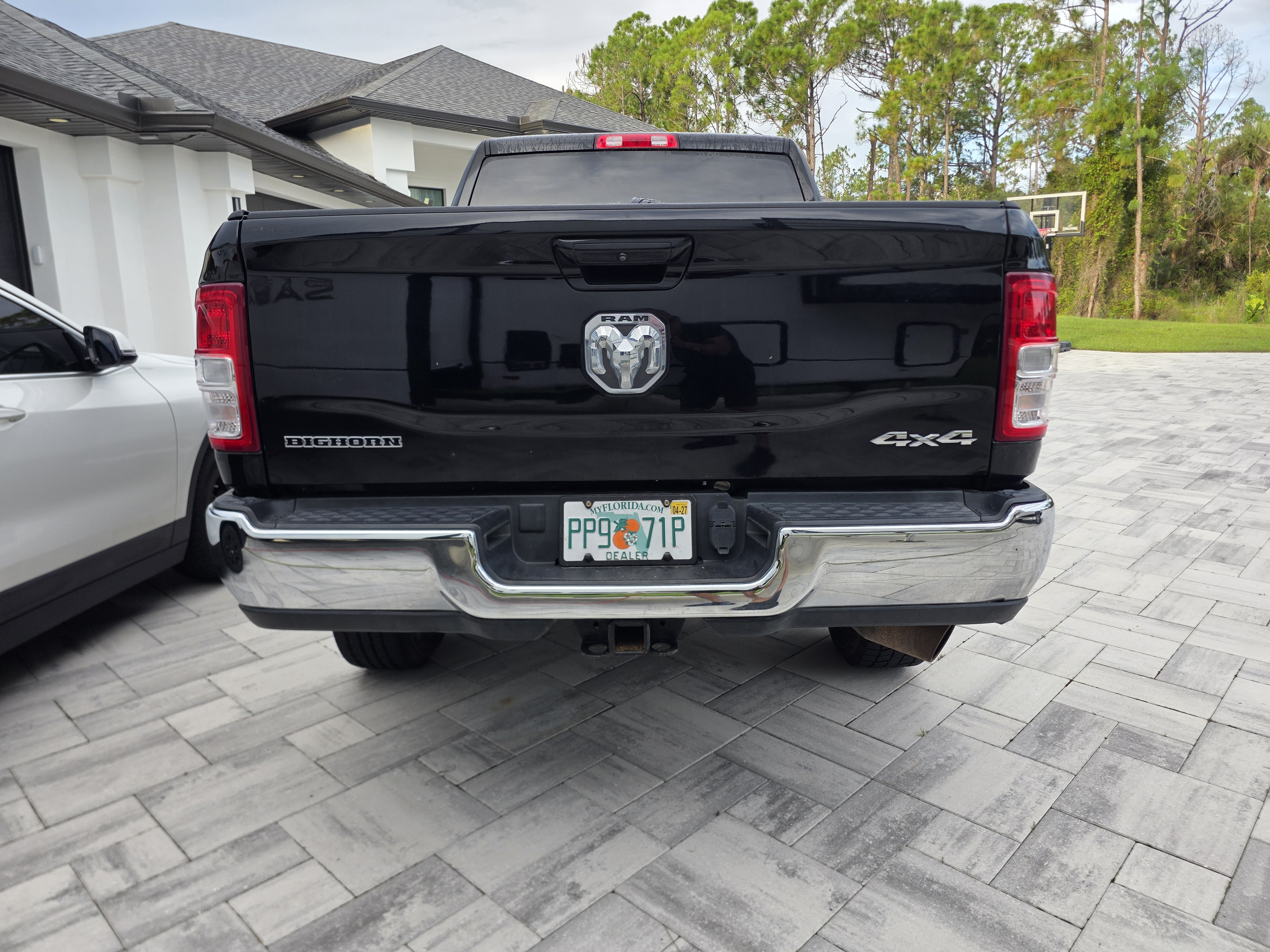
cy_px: 476
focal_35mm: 23
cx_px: 635
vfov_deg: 58.9
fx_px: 844
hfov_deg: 73.9
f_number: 1.7
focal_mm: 6.3
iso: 32
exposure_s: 1/180
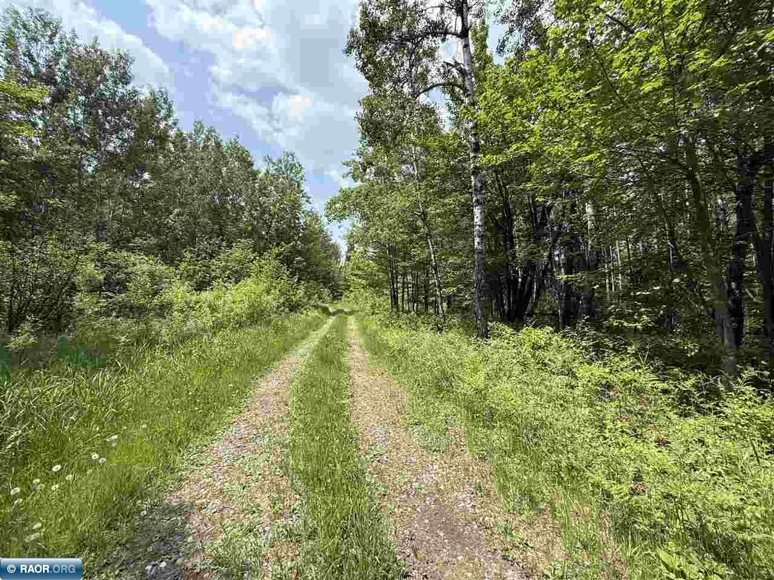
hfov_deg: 102.1
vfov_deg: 85.7
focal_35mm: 14
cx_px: 387
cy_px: 290
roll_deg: -1.0
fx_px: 313
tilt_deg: +1.3
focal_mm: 2.22
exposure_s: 1/1050
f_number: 2.2
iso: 64
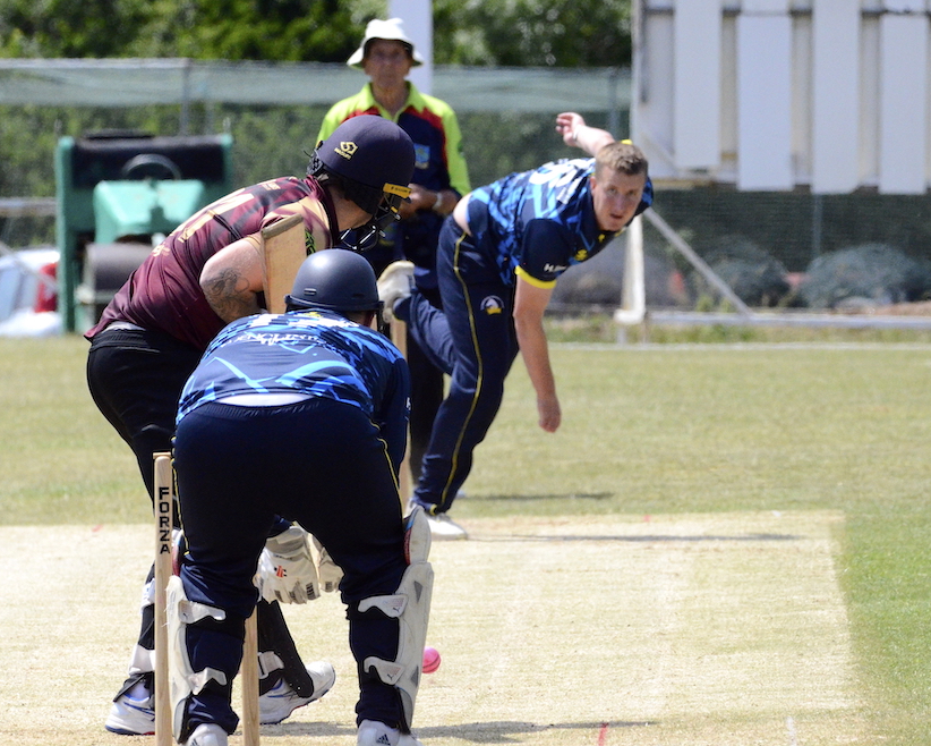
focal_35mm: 543
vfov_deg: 2.9
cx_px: 370
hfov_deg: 3.6
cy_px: 373
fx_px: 14965
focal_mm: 320
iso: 3200
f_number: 9
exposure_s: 1/5000
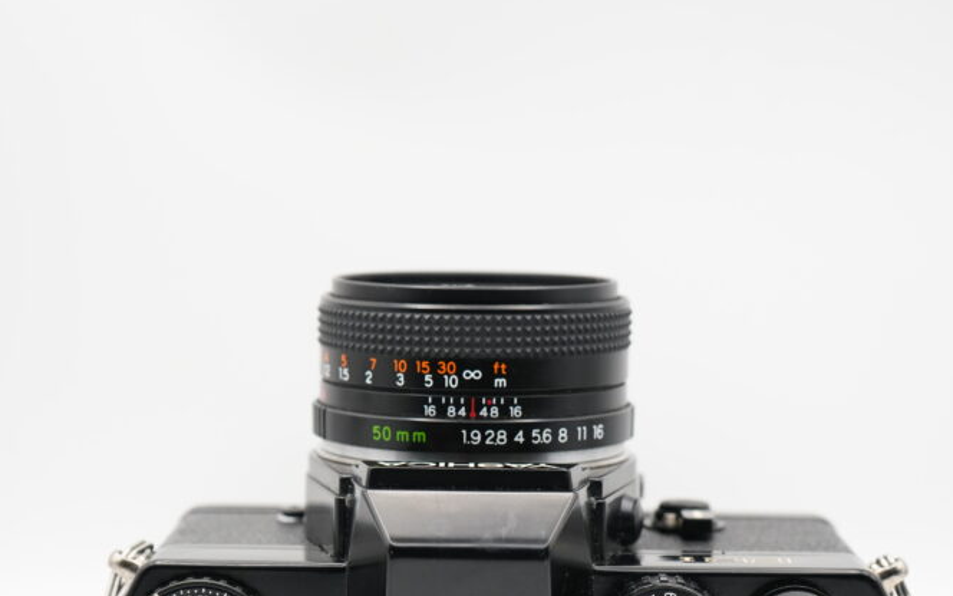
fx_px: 2286
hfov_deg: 23.6
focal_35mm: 88
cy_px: 520
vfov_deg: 14.7
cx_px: 476
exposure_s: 1/250
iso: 2000
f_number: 5.6
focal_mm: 56
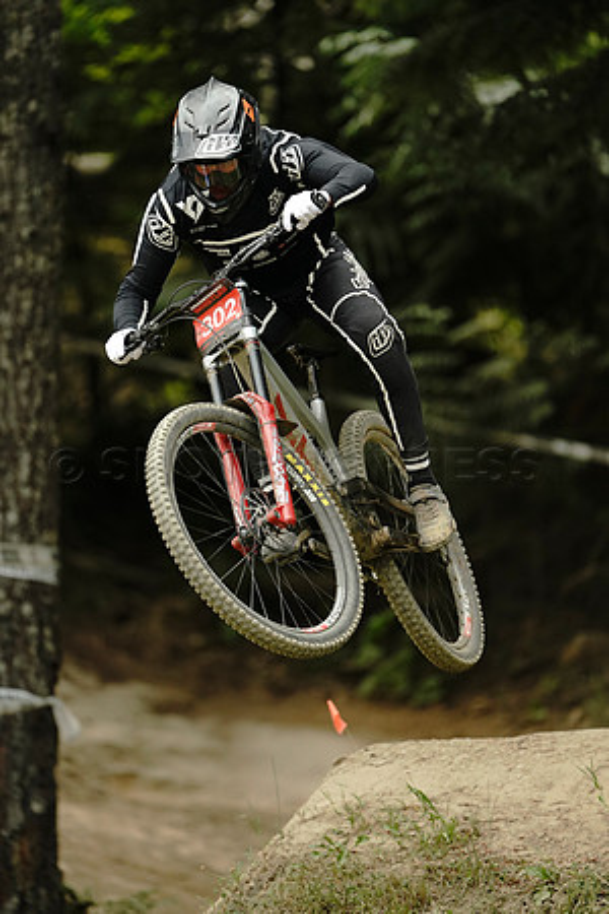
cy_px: 457
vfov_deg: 3.4
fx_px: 15224
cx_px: 304
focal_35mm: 600
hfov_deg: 2.3
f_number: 4
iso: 2000
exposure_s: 1/1600
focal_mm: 600
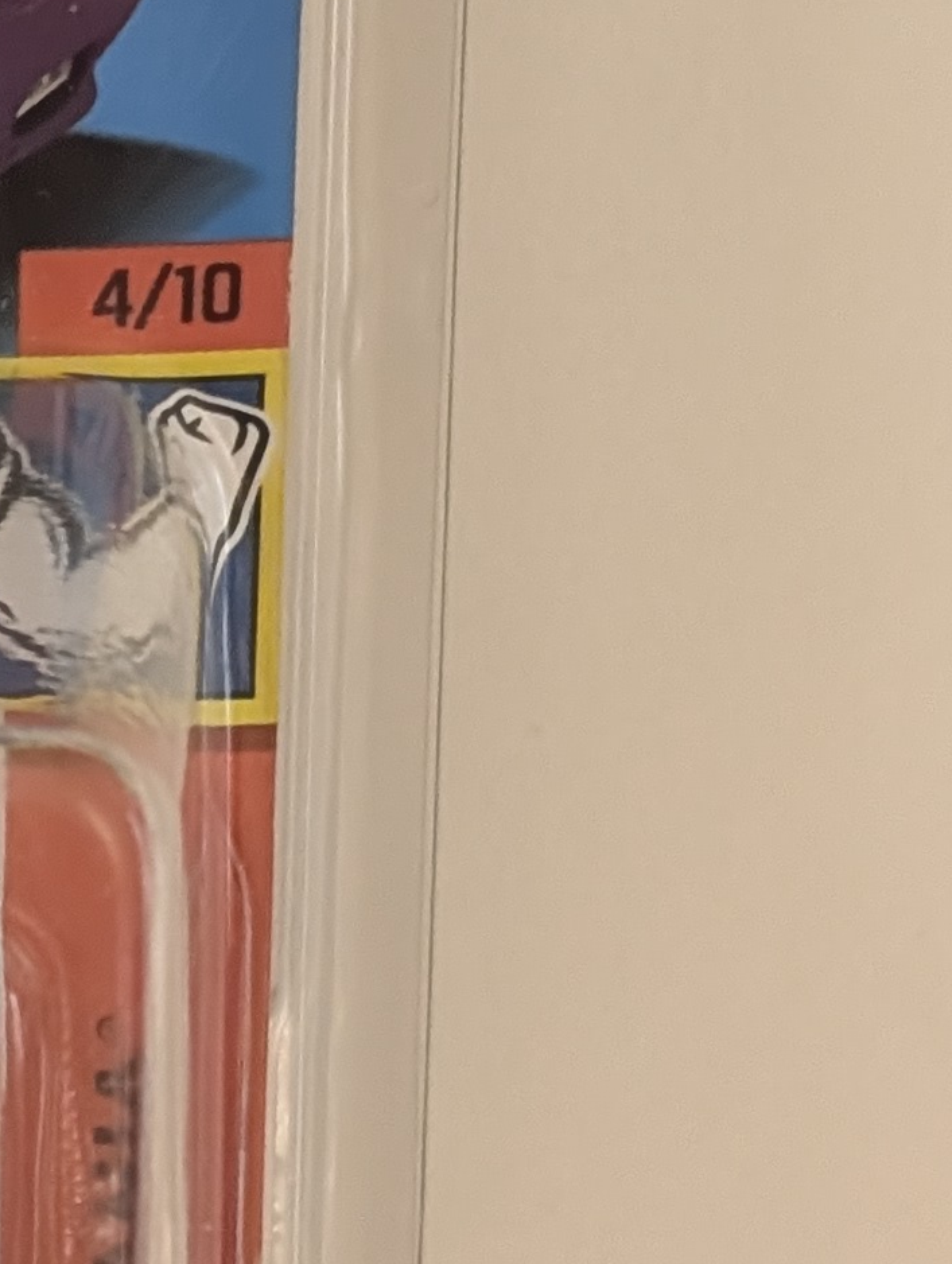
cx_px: -963
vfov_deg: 9.3
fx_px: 7791
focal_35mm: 213
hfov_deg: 6.8
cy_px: 284
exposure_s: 1/71.4
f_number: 1.68
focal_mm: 6.9
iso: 273
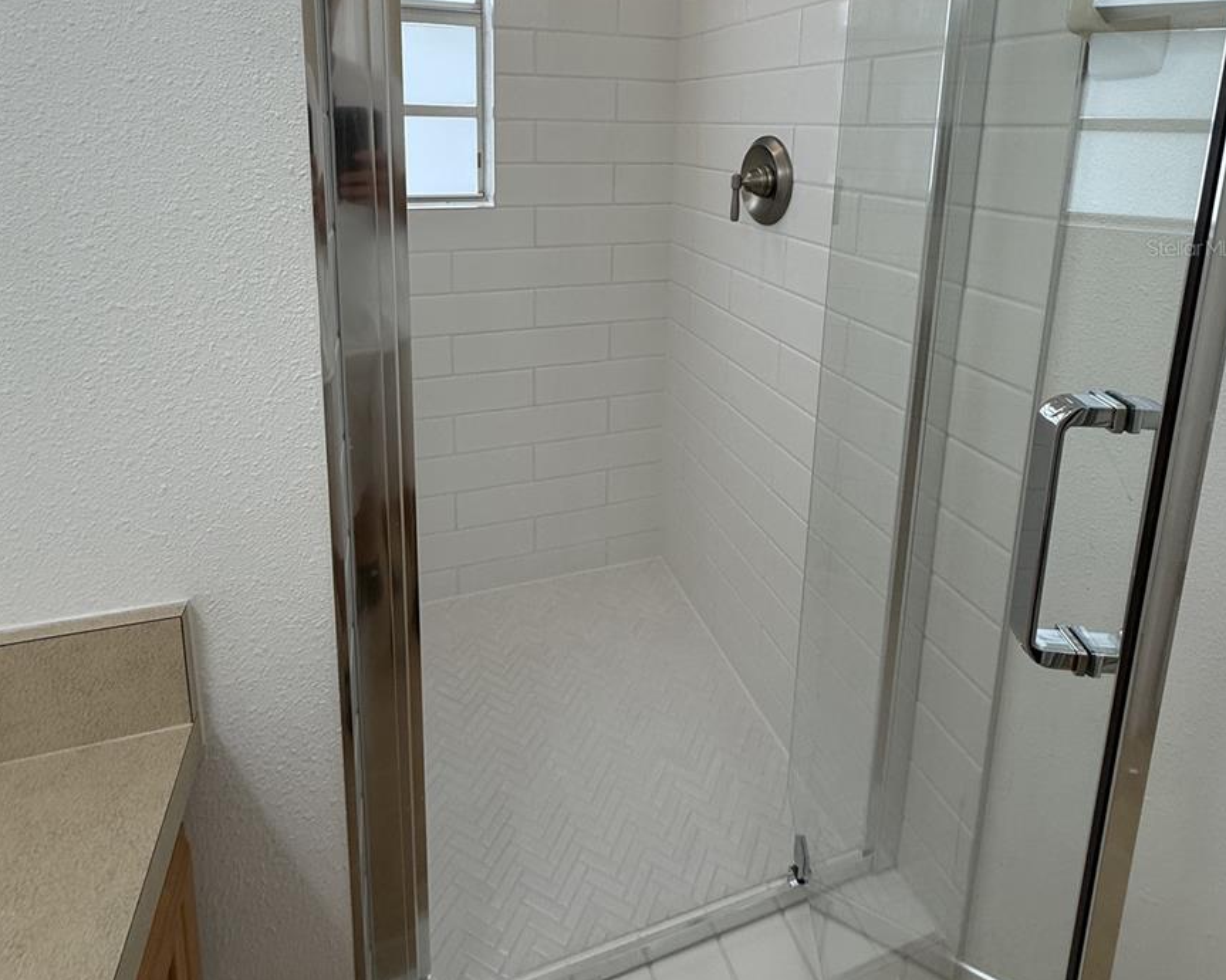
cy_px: 247
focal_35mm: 19
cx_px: 608
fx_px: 689
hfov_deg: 83.3
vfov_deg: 66.5
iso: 64
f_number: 2.2
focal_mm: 2.22
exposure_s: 1/138
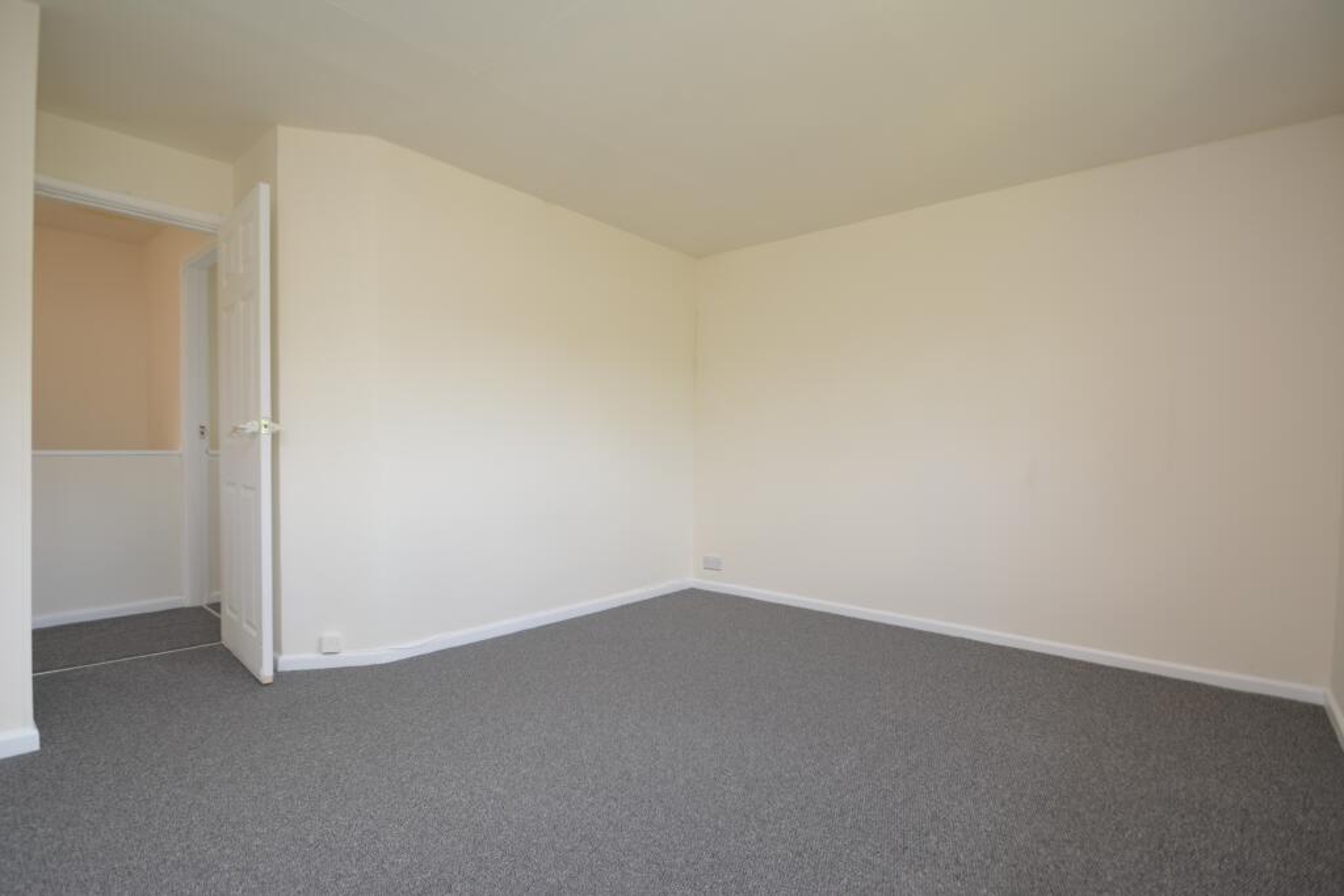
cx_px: 672
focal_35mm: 16
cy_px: 448
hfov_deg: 95.0
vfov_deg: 72.1
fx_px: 616
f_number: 4
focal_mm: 11
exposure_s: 1/60
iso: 200
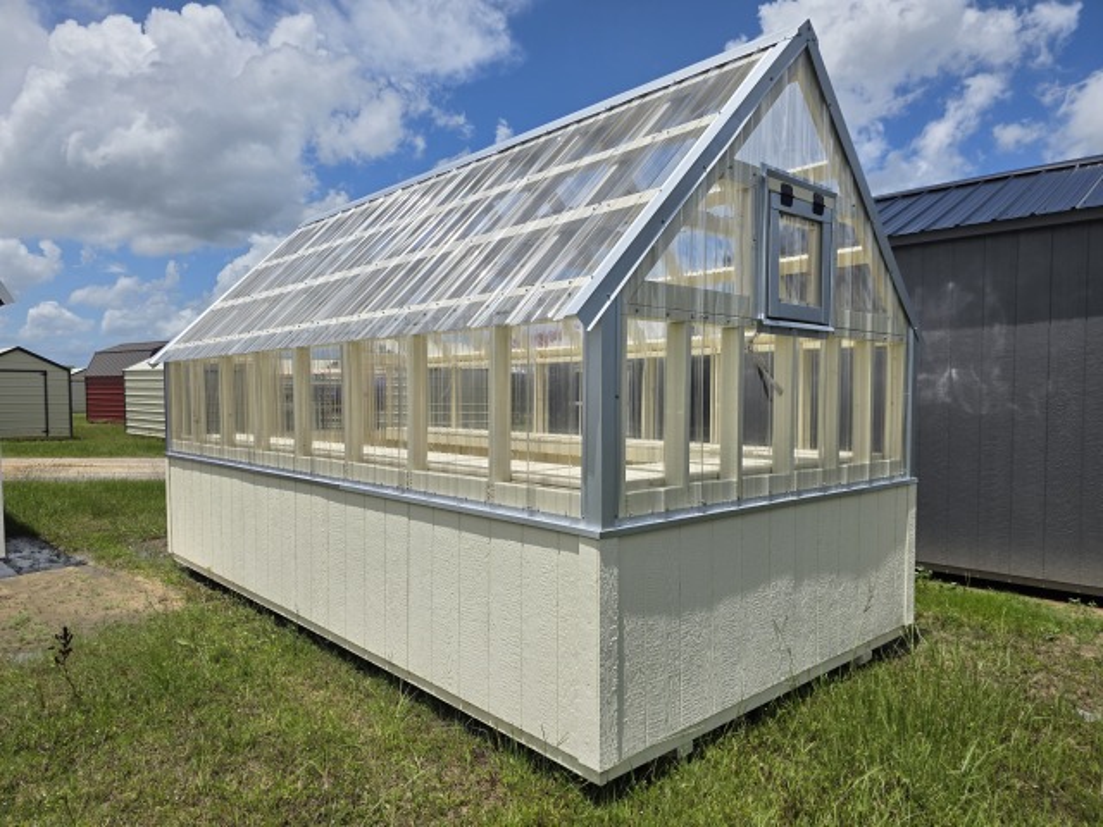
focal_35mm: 23
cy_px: 414
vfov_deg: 58.9
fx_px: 733
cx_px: 552
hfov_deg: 73.9
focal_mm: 6.3
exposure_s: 1/7944
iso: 64
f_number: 1.7
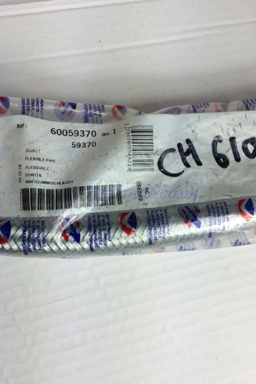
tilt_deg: -76.3
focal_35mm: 31
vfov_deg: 60.3
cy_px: 194
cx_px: 142
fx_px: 331
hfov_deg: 42.3
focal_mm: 4.15
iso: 32
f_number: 2.2
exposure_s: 1/190
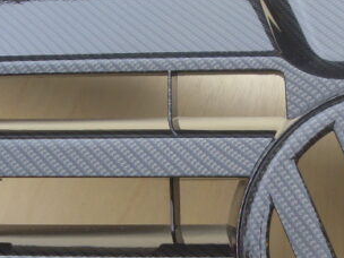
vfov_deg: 15.9
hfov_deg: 20.1
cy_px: 218
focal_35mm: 92
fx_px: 914
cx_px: 407
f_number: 2.8
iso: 80
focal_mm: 6.3
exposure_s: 1/125
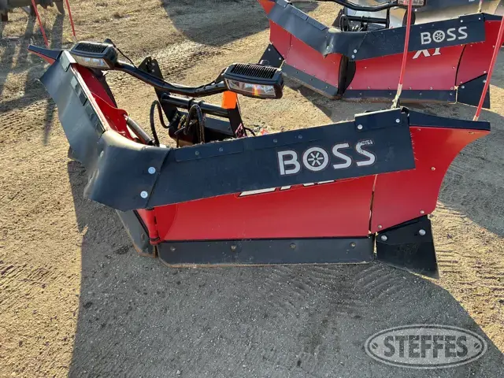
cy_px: 189
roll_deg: -0.8
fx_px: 379
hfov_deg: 67.3
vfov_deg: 53.1
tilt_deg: -34.3
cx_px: 252
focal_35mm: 26
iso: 50
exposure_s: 1/473
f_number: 1.5
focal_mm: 5.7
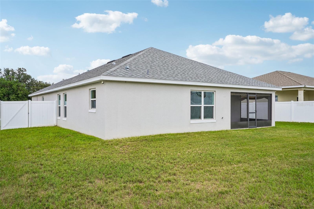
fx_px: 244
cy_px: 104
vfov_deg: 46.4
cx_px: 157
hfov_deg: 65.5
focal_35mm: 28
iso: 100
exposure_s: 1/30
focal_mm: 28
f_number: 20
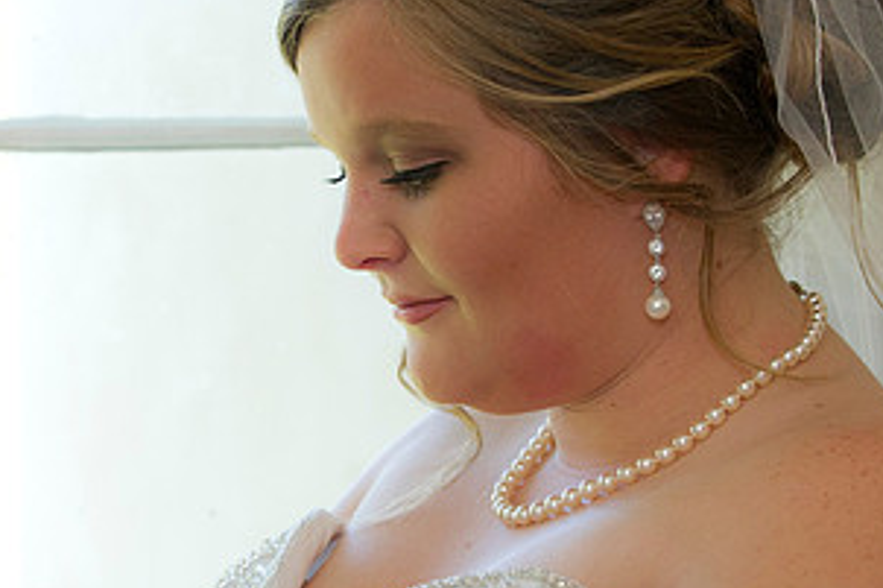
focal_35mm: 144
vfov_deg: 9.5
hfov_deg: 14.2
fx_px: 3530
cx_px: 319
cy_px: 322
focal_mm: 75
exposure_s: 1/250
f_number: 4.5
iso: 1600
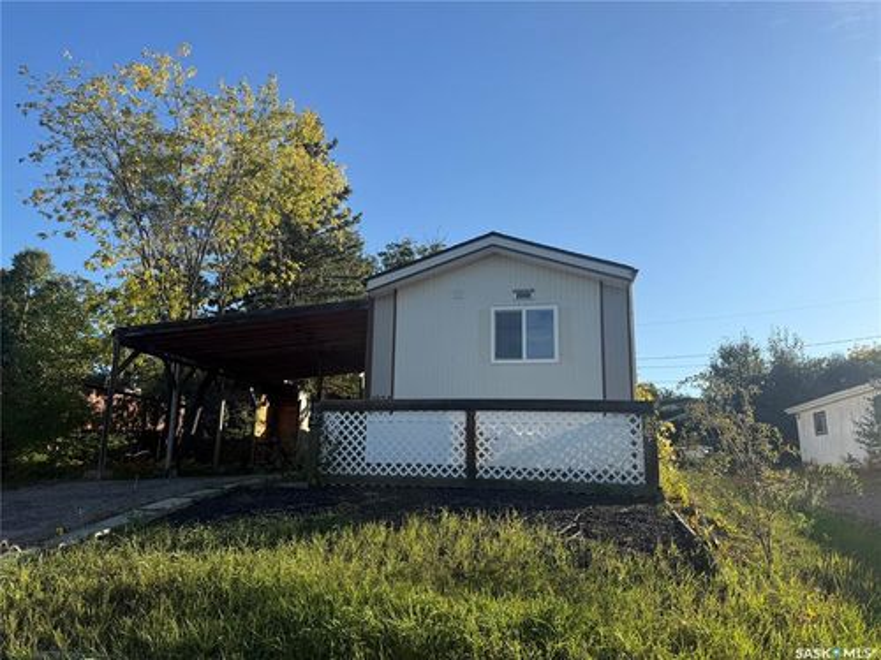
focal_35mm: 24
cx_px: 440
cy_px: 330
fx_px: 611
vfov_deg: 56.8
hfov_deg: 71.6
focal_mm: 6.76
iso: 80
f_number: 1.78
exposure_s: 1/3425
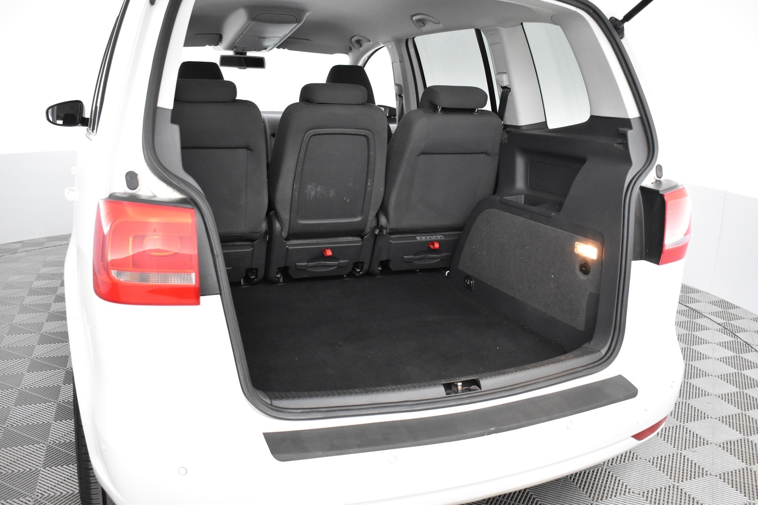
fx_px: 663
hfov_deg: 59.5
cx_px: 379
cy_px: 252
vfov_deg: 41.7
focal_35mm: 32
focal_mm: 21
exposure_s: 1/50
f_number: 3.8
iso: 3200
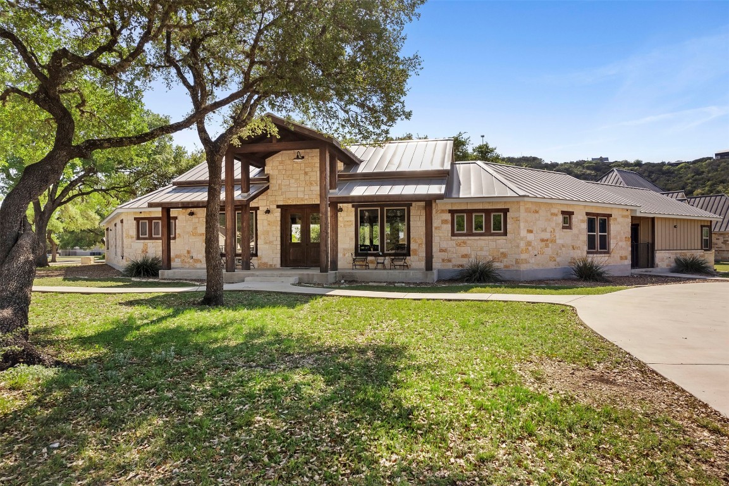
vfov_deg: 57.2
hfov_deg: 78.6
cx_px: 364
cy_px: 243
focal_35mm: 22
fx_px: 445
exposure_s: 1/320
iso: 100
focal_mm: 8.38
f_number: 2.8
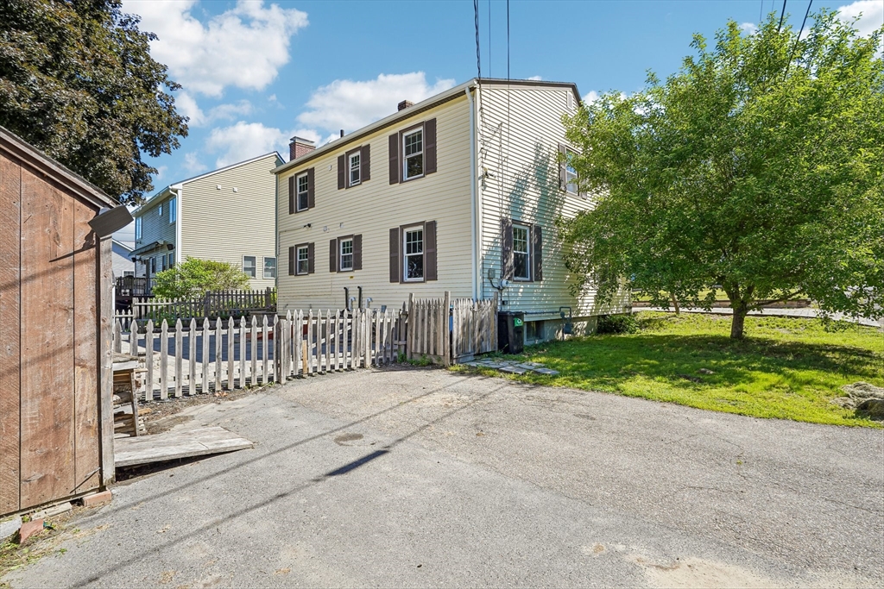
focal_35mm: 17
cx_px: 442
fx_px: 417
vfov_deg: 70.5
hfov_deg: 93.3
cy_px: 294
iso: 100
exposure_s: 1/160
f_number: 8
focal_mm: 17
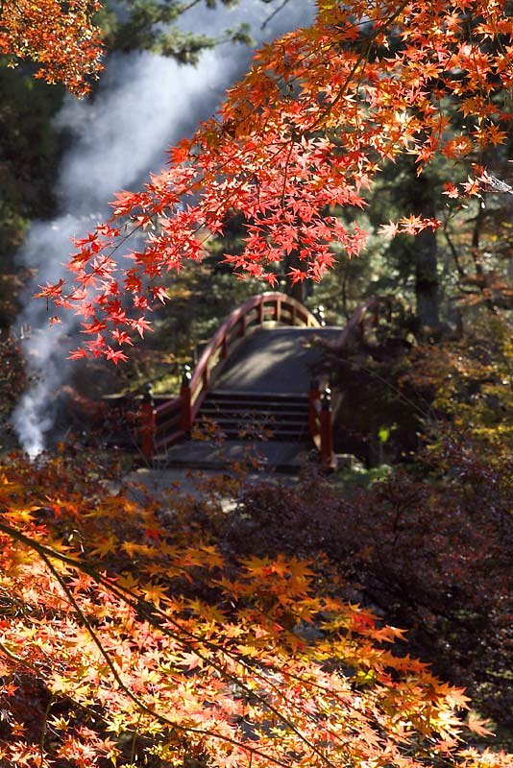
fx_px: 2466
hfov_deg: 11.9
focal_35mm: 116
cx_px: 256
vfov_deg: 17.7
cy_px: 384
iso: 400
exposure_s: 1/200
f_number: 8
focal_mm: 77
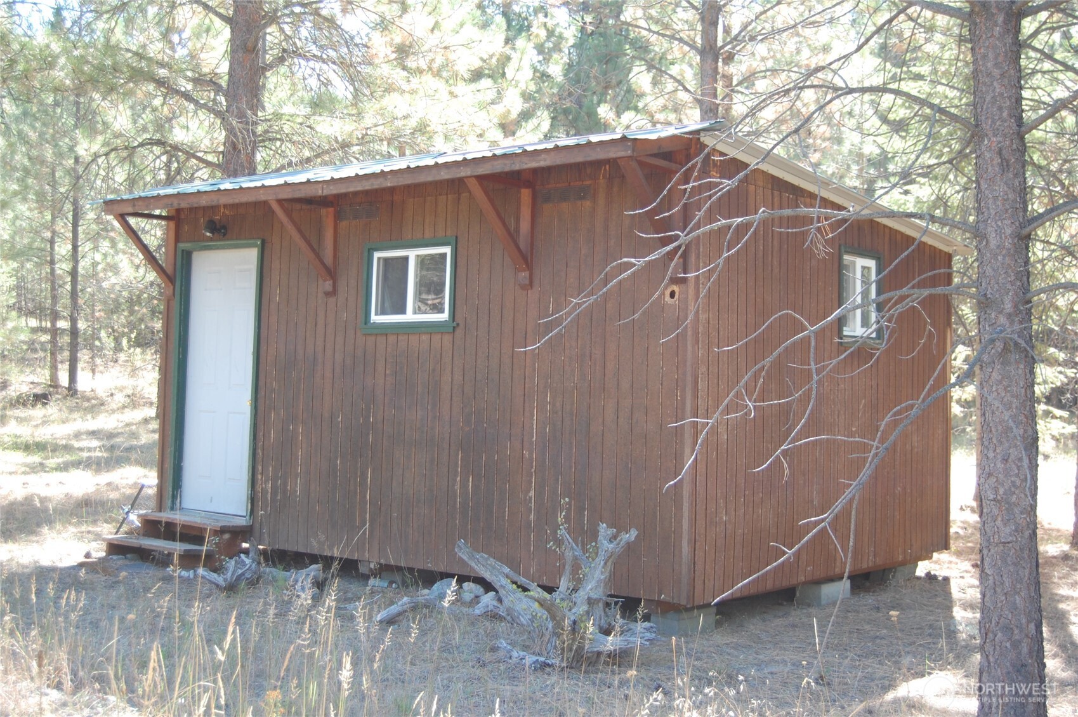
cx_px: 539
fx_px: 1346
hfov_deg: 43.6
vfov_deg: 29.8
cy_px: 358
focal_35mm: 45
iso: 400
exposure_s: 1/125
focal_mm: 30
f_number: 4.2
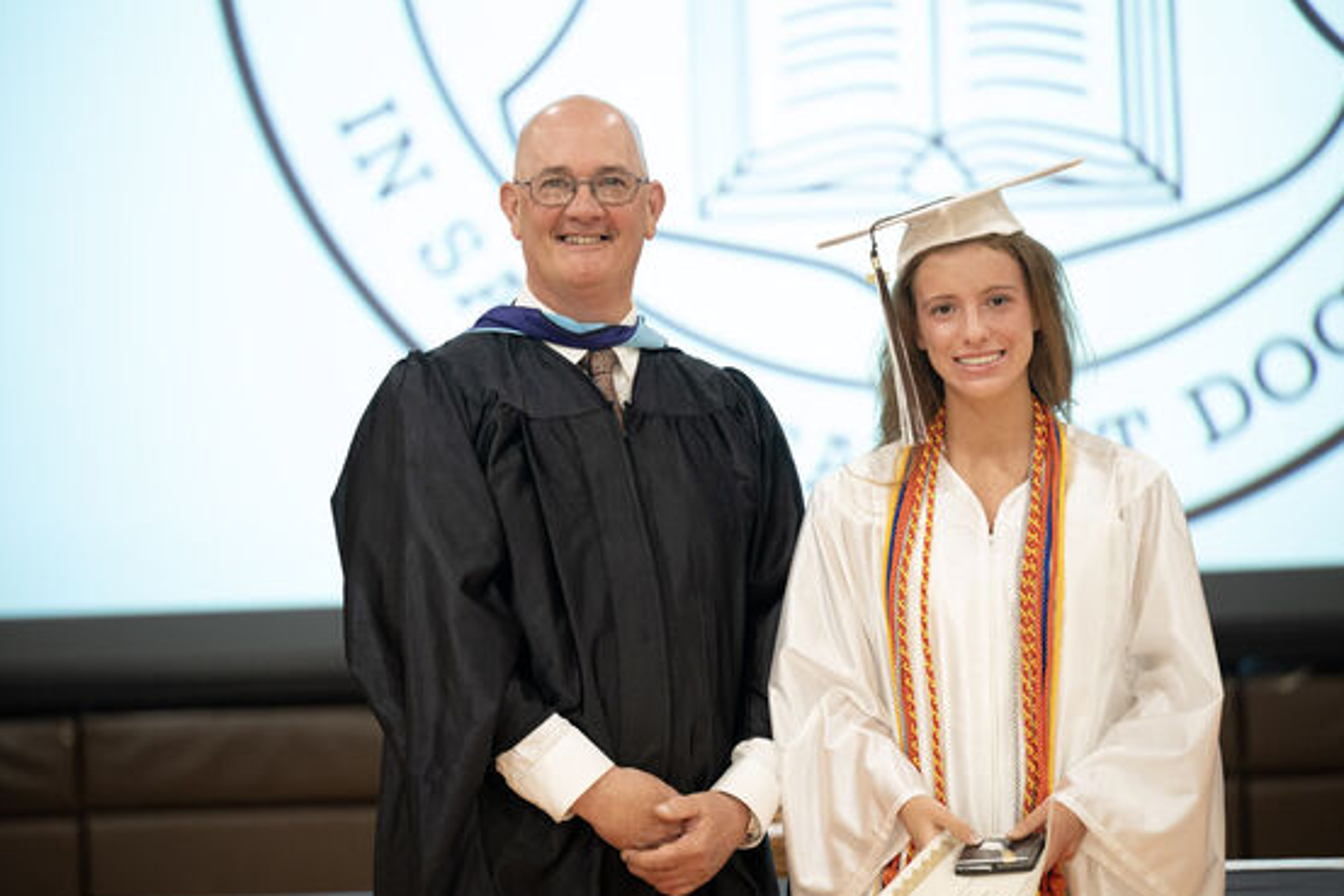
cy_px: 476
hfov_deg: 11.5
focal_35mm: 178
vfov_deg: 7.7
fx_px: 6647
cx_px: 648
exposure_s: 1/100
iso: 1600
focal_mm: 160
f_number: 2.8
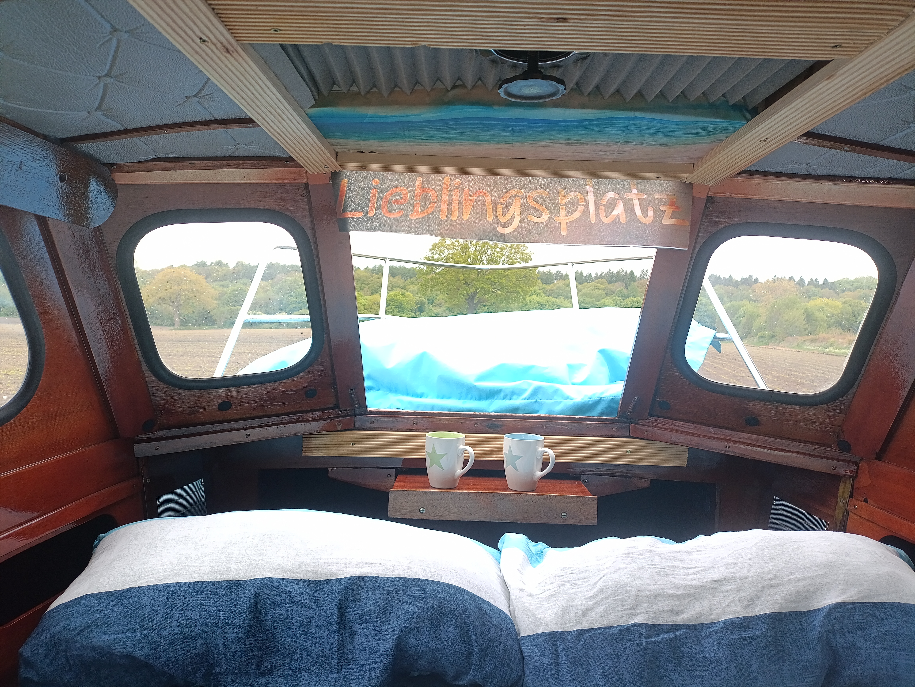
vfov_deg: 54.9
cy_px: 344
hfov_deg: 69.4
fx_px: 661
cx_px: 458
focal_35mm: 25
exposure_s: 1/100
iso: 64
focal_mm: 4.71
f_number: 1.7
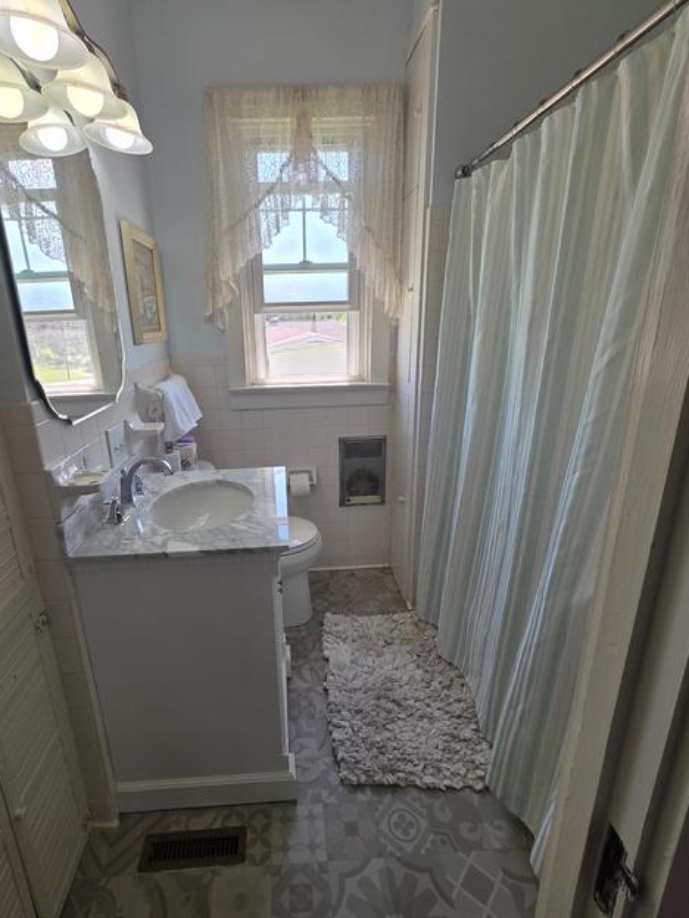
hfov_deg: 77.7
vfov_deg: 94.5
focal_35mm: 16
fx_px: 425
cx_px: 299
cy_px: 455
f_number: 1.9
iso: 32
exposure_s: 1/120
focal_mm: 2.2
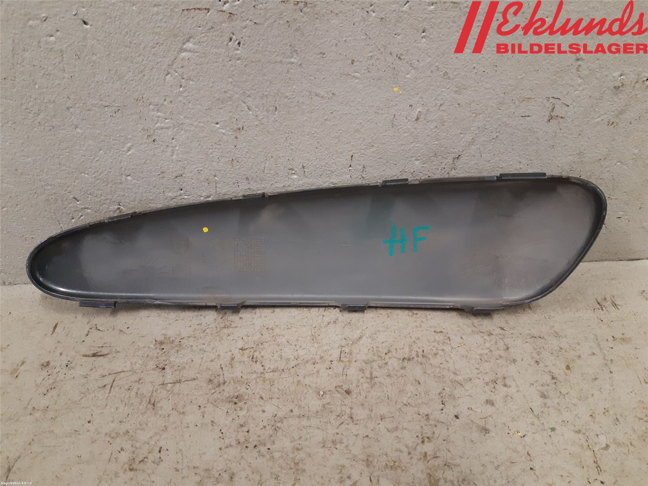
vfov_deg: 53.1
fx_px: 487
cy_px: 243
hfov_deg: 67.3
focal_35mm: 26
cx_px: 324
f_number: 1.7
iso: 200
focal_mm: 3.93
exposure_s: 1/50
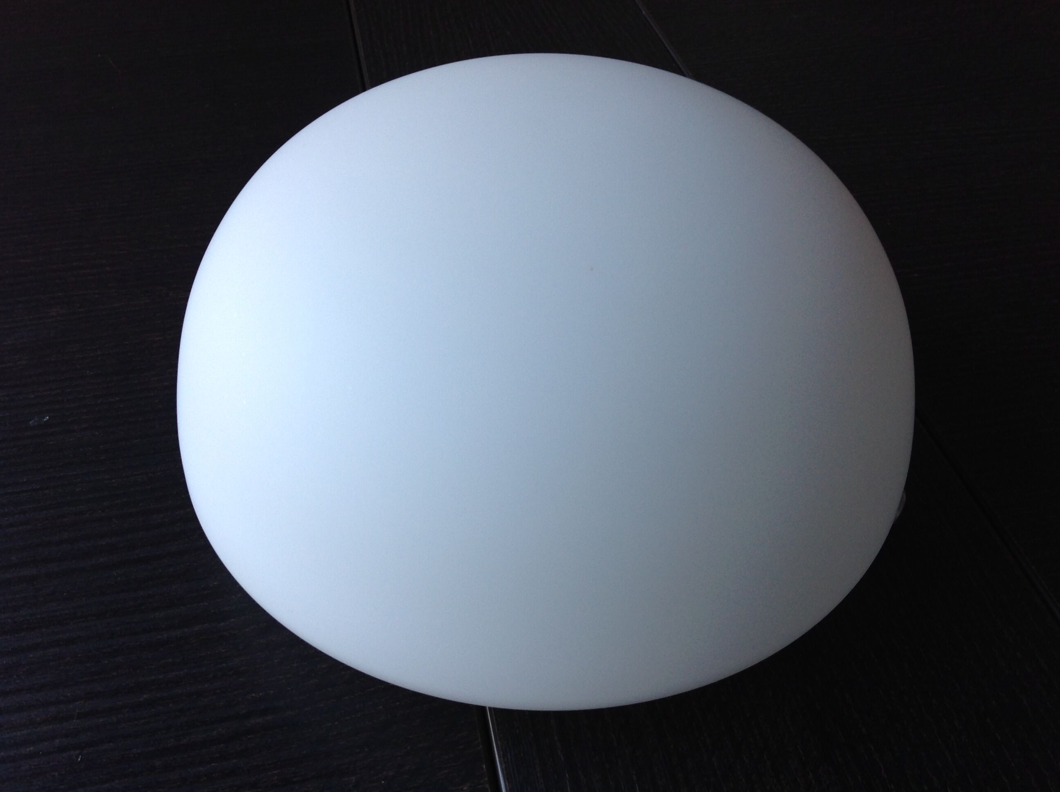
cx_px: 530
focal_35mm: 35
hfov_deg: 52.7
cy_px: 396
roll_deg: +0.4
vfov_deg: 40.6
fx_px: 1070
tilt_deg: -44.0
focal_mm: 4.28
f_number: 2.4
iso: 50
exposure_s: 1/20
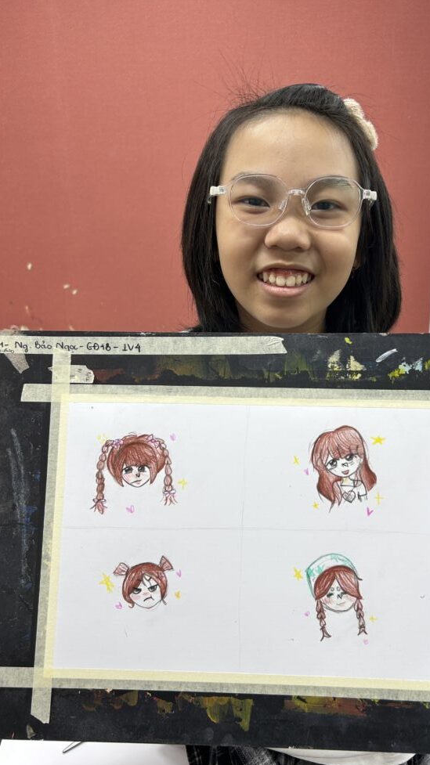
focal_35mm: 29
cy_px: 390
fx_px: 588
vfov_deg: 66.1
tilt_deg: -21.7
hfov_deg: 39.9
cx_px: 262
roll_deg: +1.2
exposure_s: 1/100
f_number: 1.5
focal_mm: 5.7
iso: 40
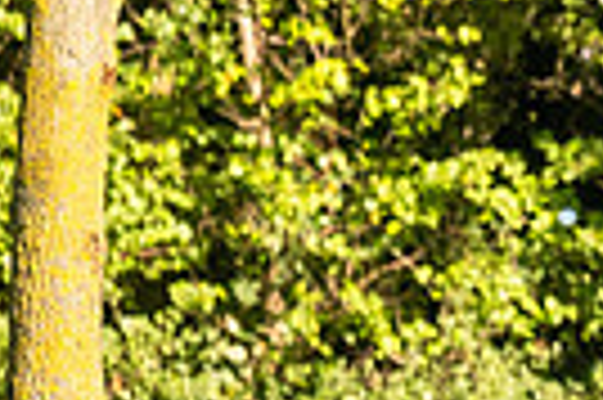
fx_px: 32539
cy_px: 351
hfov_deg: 1.1
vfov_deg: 0.7
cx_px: 1282
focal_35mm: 1945
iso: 400
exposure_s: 1/2000
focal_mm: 300
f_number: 4
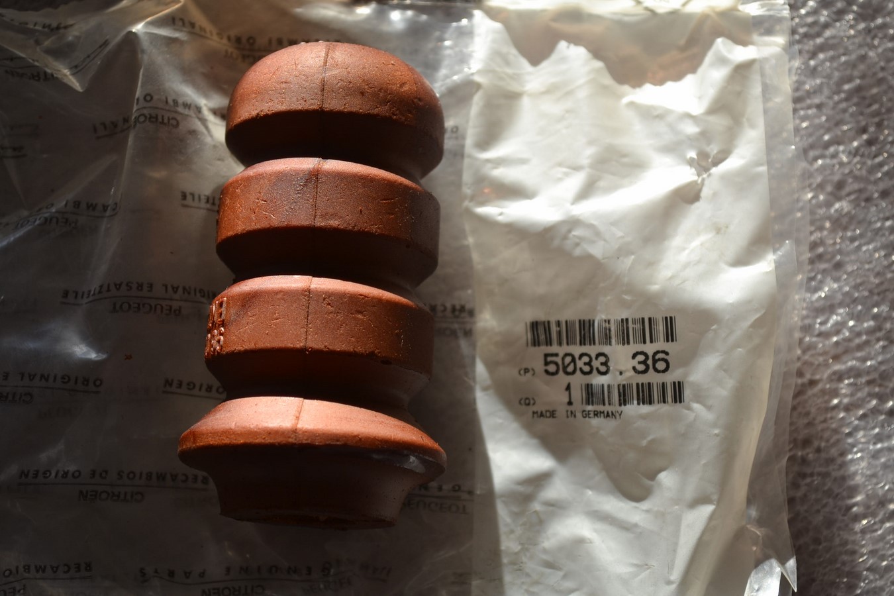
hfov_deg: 30.5
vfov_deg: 20.6
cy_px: 298
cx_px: 447
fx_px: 1639
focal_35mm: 66
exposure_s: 1/125
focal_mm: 44
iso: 160
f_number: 5.6
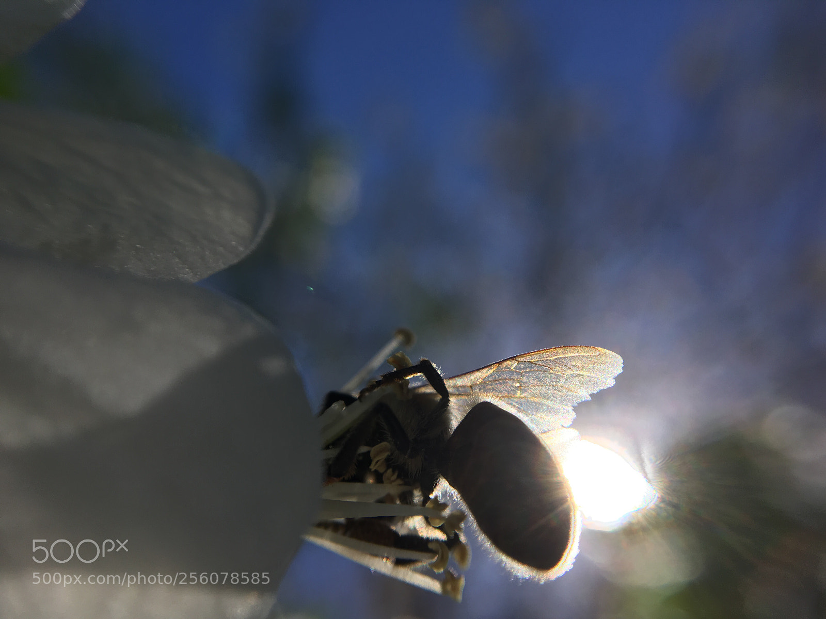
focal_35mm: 29
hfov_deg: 61.7
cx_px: 413
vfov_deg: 48.2
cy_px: 310
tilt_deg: +72.8
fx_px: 692
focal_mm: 4.15
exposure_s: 1/2079
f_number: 2.2
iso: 25
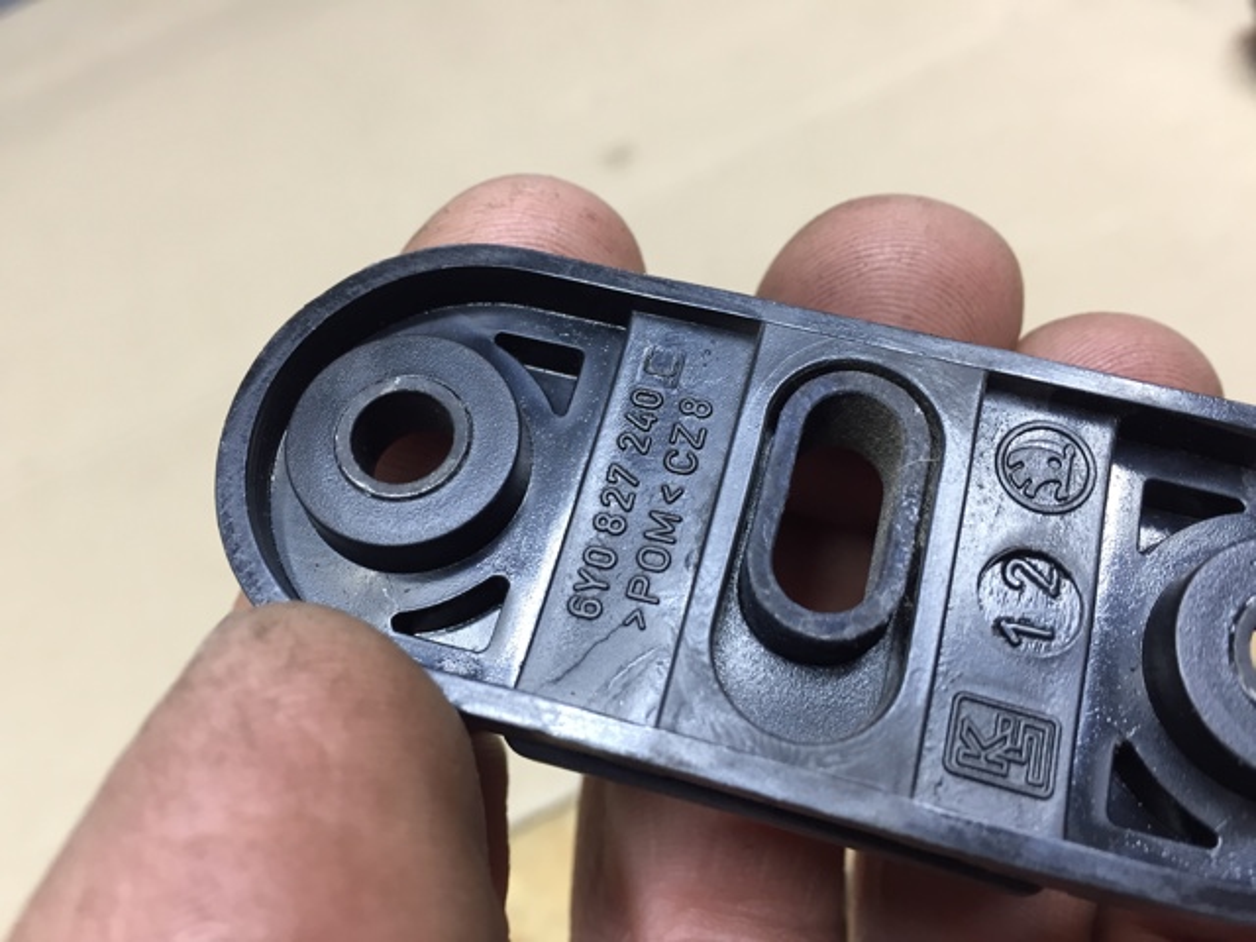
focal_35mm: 29
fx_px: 1052
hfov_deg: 61.7
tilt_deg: -45.1
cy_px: 471
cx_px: 628
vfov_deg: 48.2
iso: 80
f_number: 2.2
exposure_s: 1/33
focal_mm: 4.15
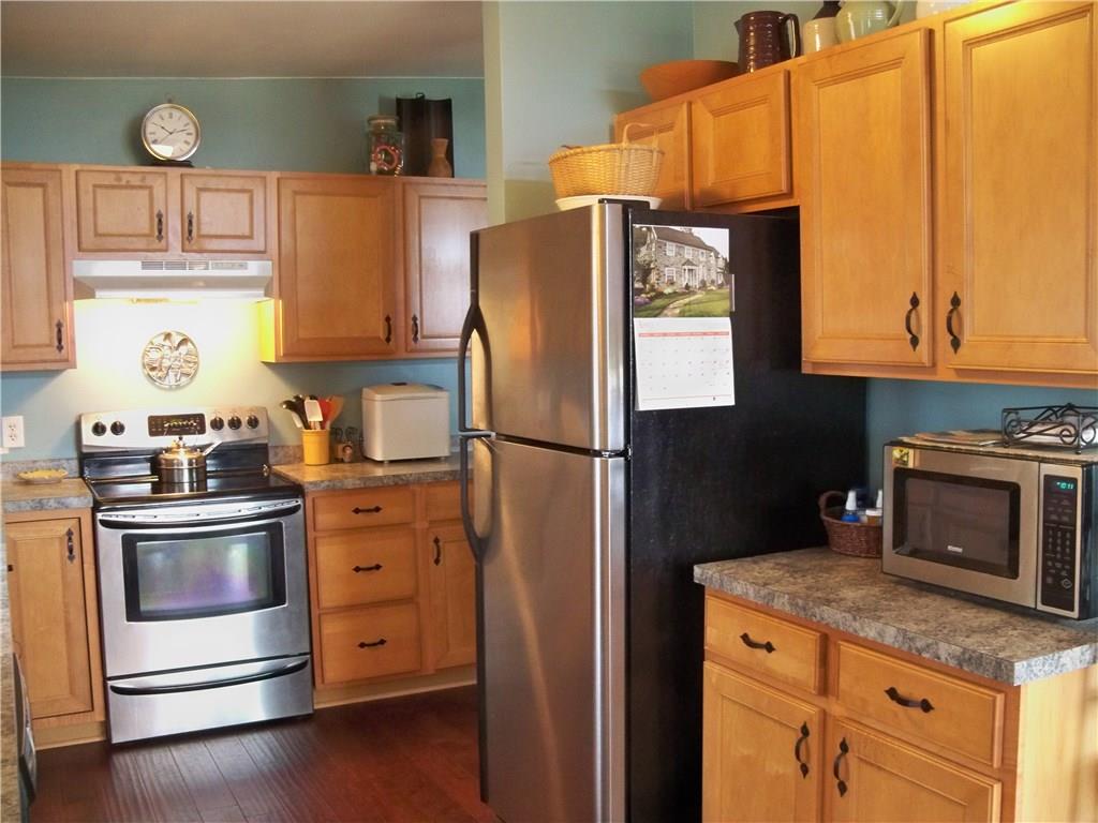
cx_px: 549
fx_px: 1110
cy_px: 412
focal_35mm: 35
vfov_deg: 40.7
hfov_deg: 52.6
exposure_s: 1/8
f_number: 3.5
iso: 500
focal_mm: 6.2
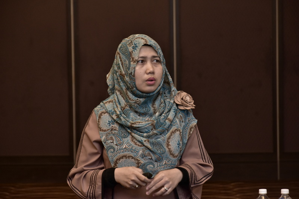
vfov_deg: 8.7
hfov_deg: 13.0
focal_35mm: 158
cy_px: 100
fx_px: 1309
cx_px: 150
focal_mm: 105
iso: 1000
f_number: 6.3
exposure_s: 1/50
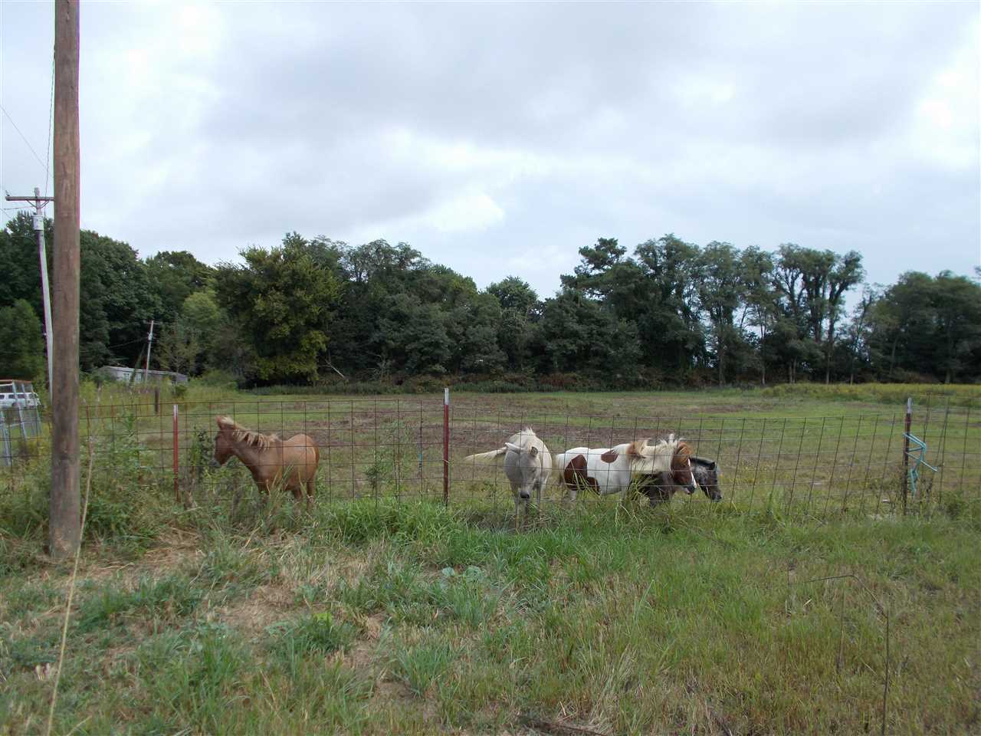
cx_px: 490
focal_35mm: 30
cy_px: 368
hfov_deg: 60.0
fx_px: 850
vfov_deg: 46.8
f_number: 3.4
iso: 80
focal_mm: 5.3
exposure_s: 1/320
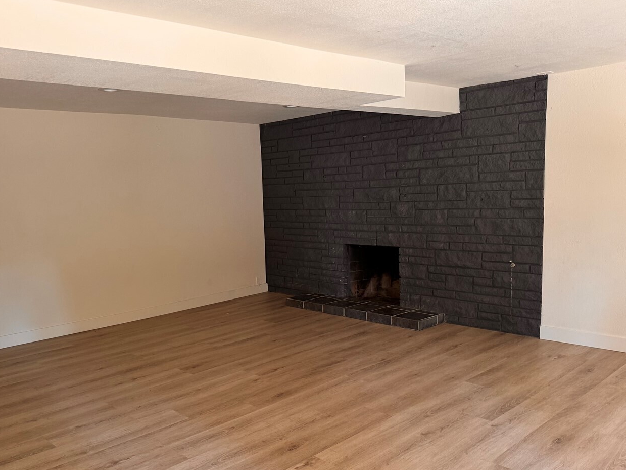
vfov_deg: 45.3
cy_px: 269
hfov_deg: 58.2
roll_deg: +2.2
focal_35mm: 31
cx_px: 278
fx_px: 561
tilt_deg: -7.2
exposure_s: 1/60
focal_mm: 6.76
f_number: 1.78
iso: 200
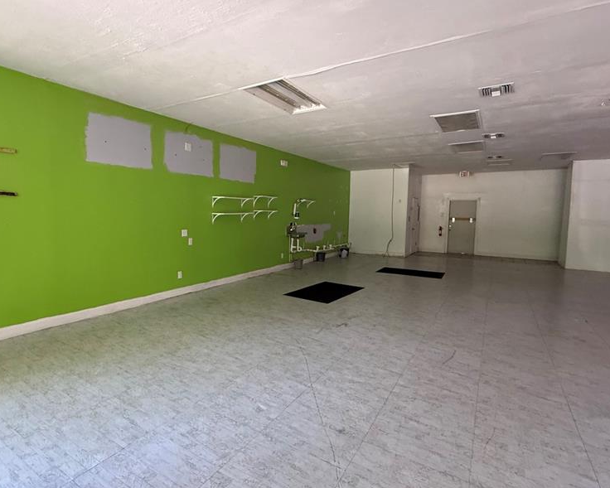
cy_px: 238
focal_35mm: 19
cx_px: 283
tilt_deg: -3.8
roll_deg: -0.9
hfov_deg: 83.1
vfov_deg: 70.9
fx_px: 343
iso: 320
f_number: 2.2
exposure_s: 1/60
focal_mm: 2.22
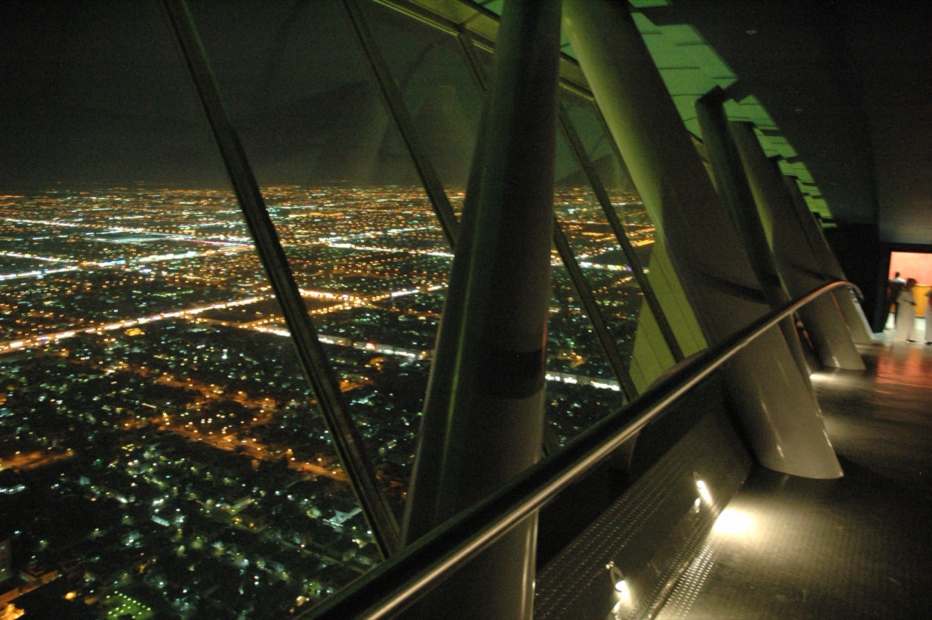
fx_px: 698
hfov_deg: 67.4
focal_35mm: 27
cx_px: 466
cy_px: 310
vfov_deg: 47.9
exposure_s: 1/5
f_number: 3.5
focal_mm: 18
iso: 1600
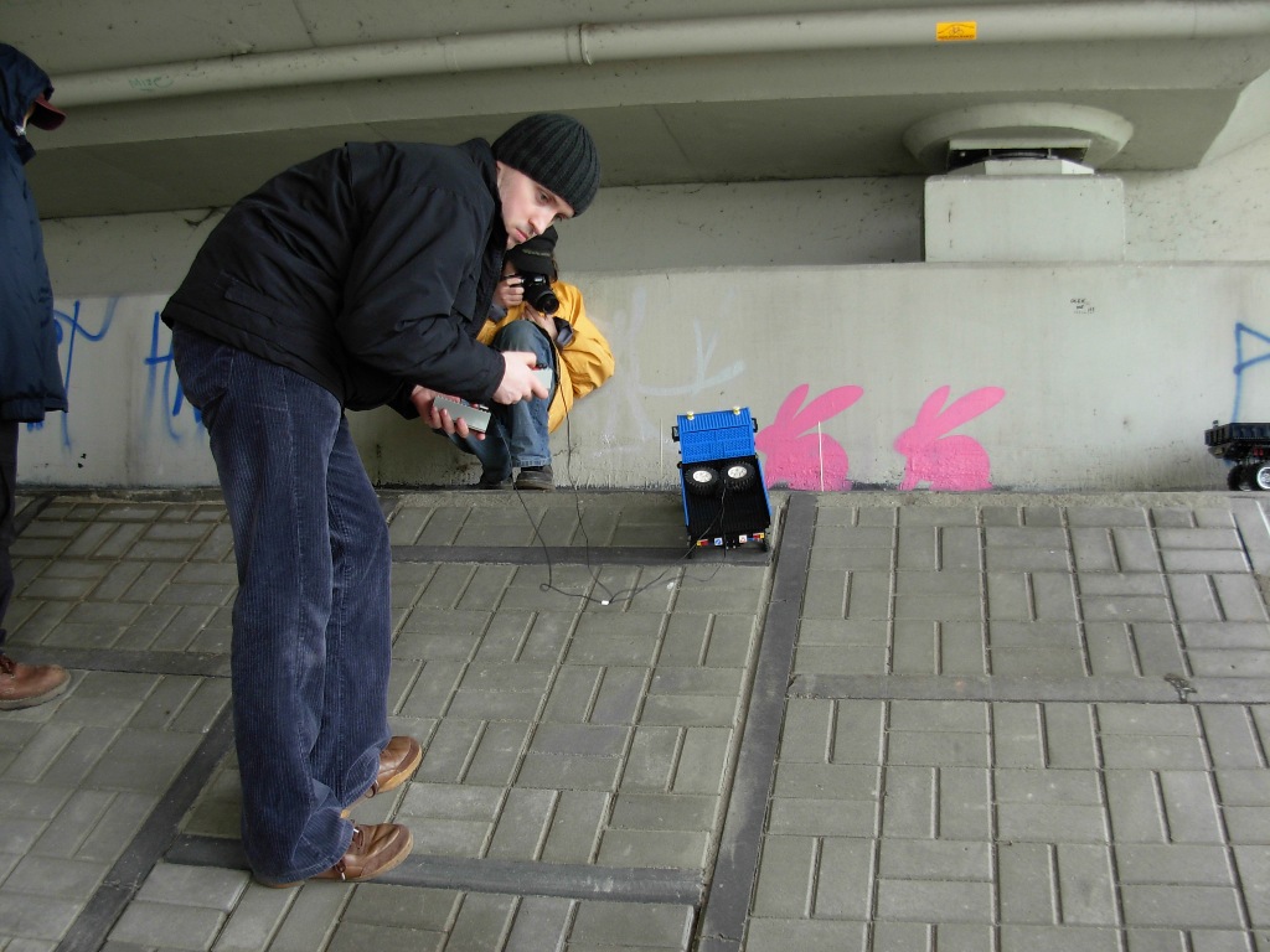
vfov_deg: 37.7
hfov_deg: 49.0
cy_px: 476
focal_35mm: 38
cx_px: 635
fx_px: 1394
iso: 79
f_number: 2.9
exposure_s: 1/19
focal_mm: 6.3
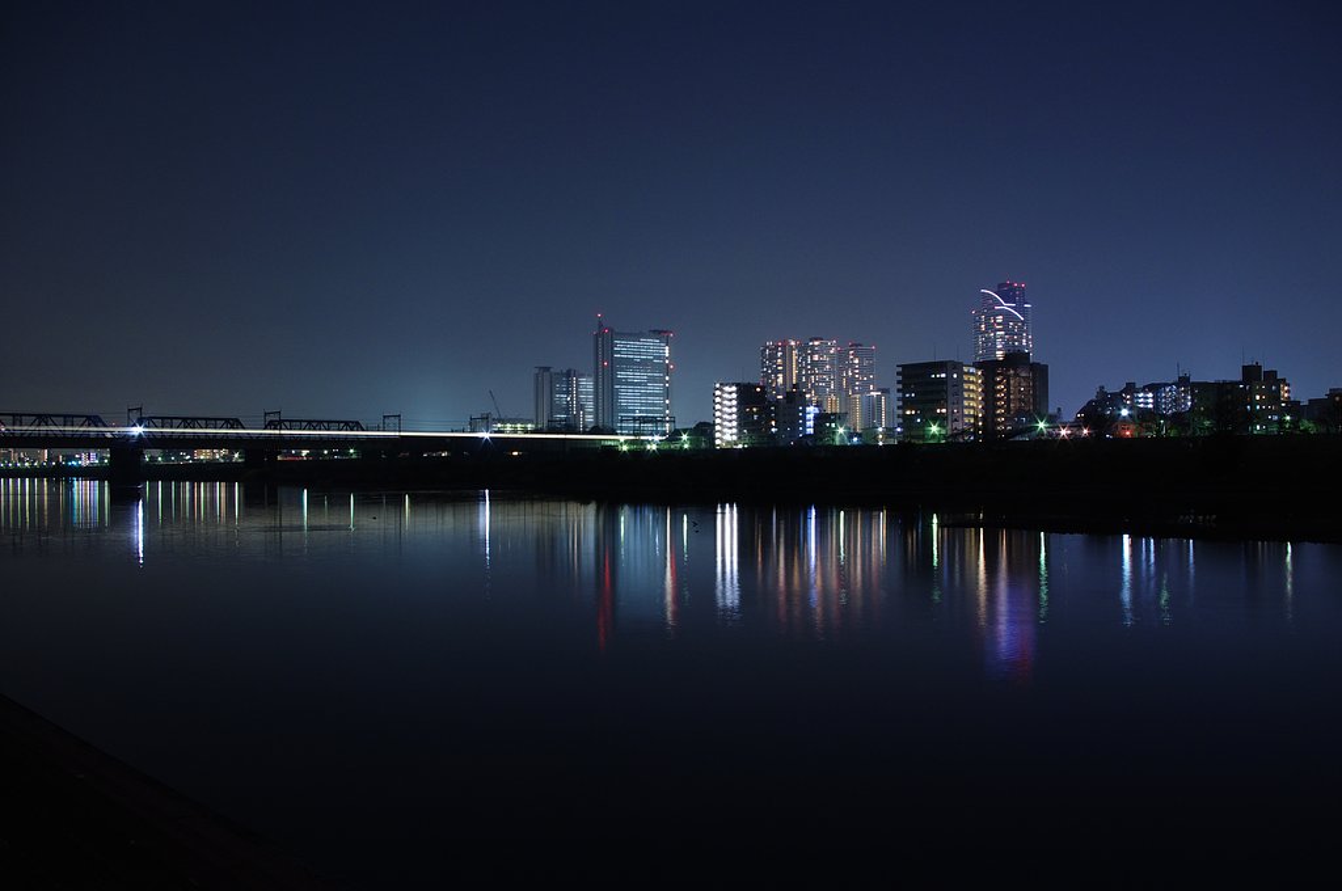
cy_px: 446
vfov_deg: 42.2
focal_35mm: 31
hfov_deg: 60.3
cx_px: 671
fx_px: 1154
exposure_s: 8
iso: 400
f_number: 8
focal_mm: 21.25
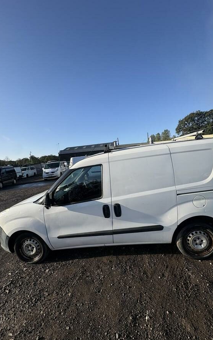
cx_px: 113
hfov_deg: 74.7
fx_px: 139
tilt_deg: +2.2
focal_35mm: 15
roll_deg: +5.9
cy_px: 170
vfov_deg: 101.5
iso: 40
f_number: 2.2
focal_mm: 2.22
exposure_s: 1/1506
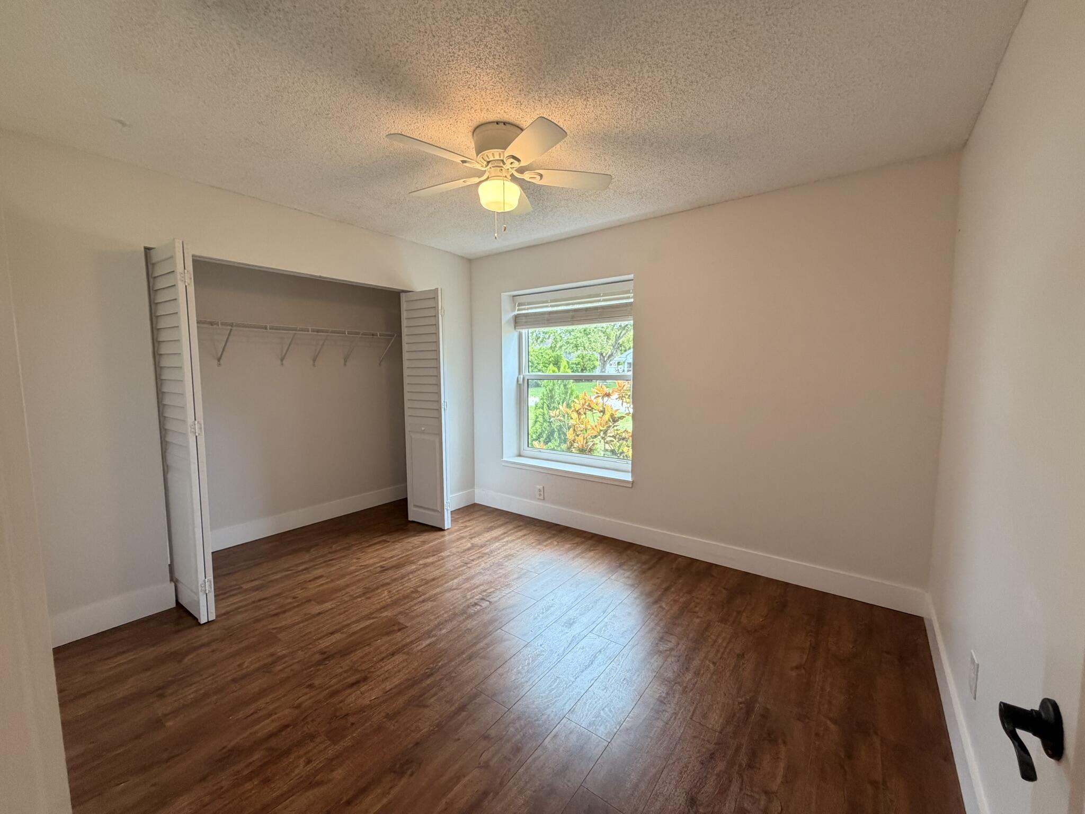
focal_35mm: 14
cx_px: 542
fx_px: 439
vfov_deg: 85.7
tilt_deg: -5.4
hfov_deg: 102.1
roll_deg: +0.7
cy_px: 407
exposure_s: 1/120
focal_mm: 2.22
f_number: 2.2
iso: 320
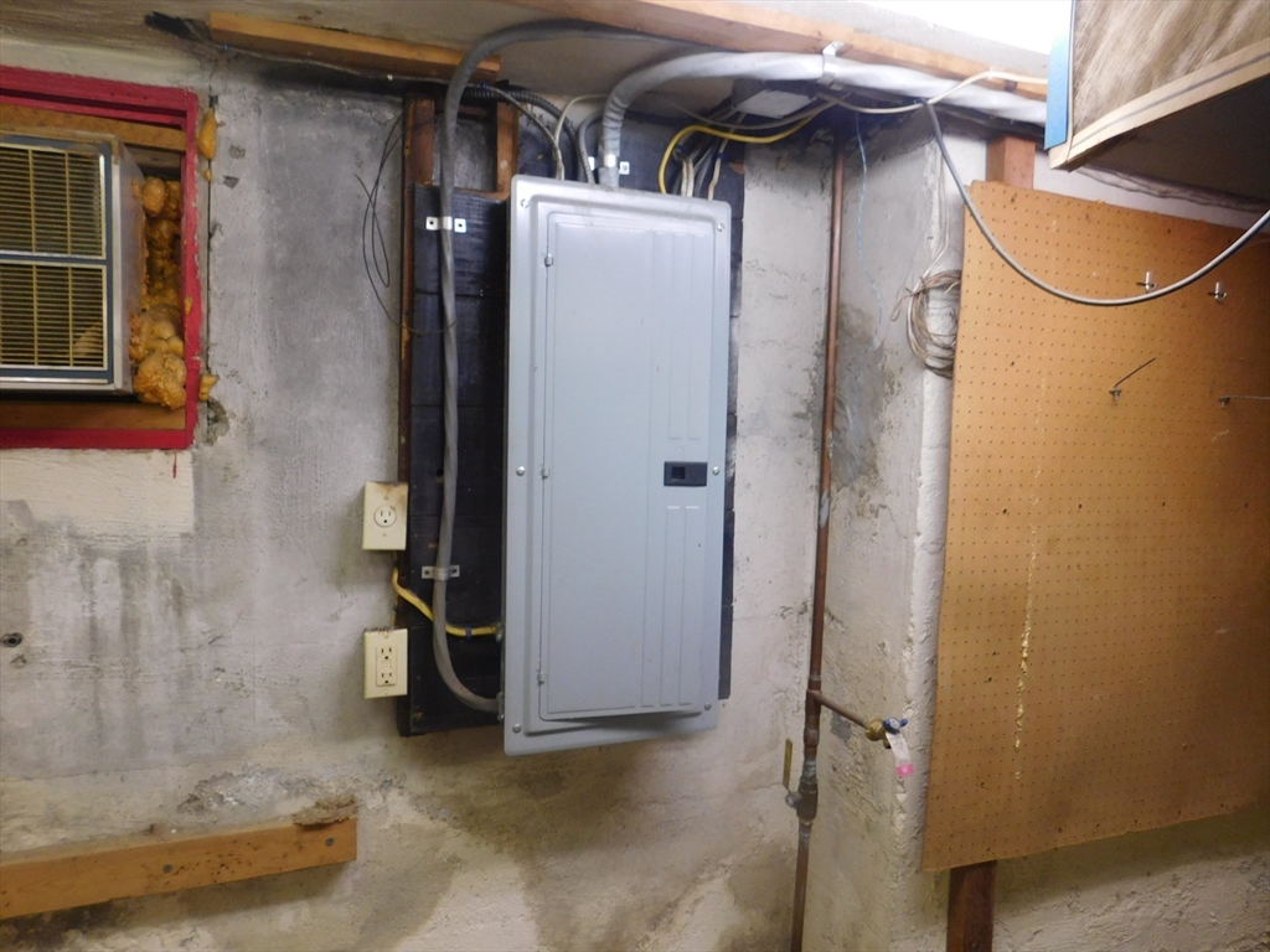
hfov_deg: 73.9
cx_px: 635
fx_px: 844
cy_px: 476
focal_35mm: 23
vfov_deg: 58.9
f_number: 3
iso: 200
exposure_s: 1/30
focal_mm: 4
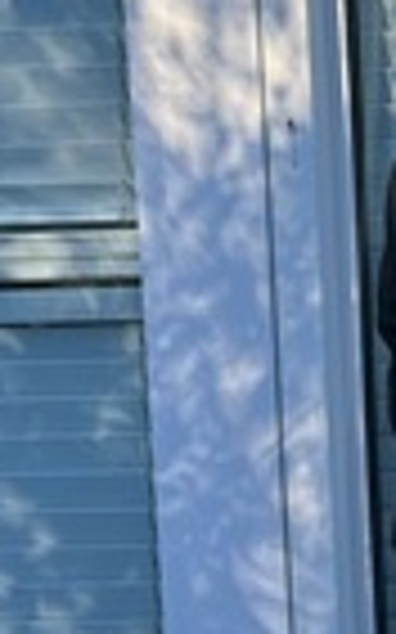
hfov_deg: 12.8
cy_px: -27
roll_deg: +2.9
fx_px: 1556
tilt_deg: -3.6
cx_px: 776
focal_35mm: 90
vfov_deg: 22.0
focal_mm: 6.86
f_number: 1.78
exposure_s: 1/577
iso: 80
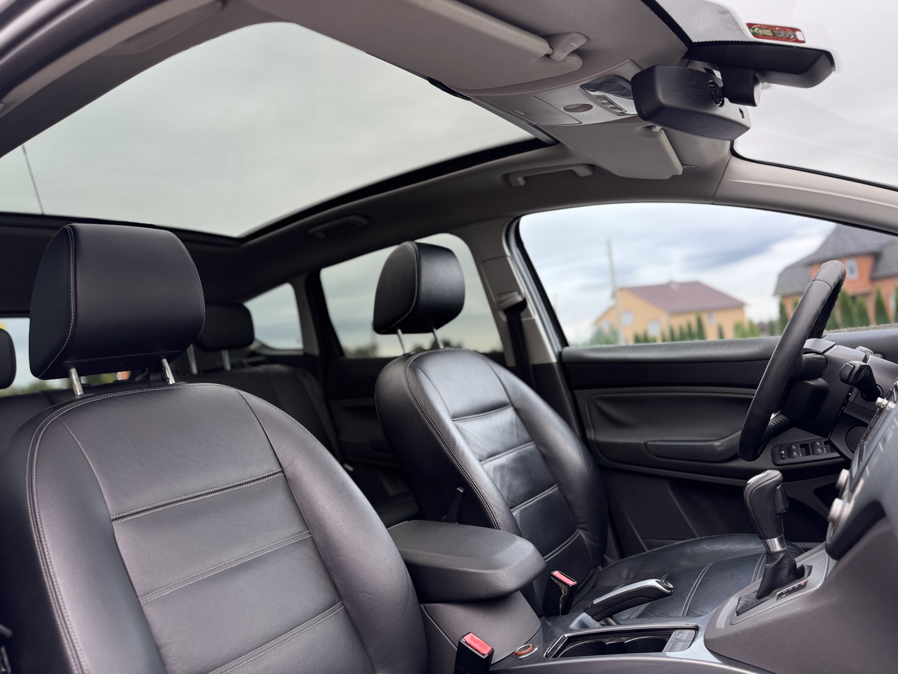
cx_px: 449
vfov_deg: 56.8
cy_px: 337
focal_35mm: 24
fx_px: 623
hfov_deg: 71.6
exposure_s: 1/121
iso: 80
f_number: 1.78
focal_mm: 6.76
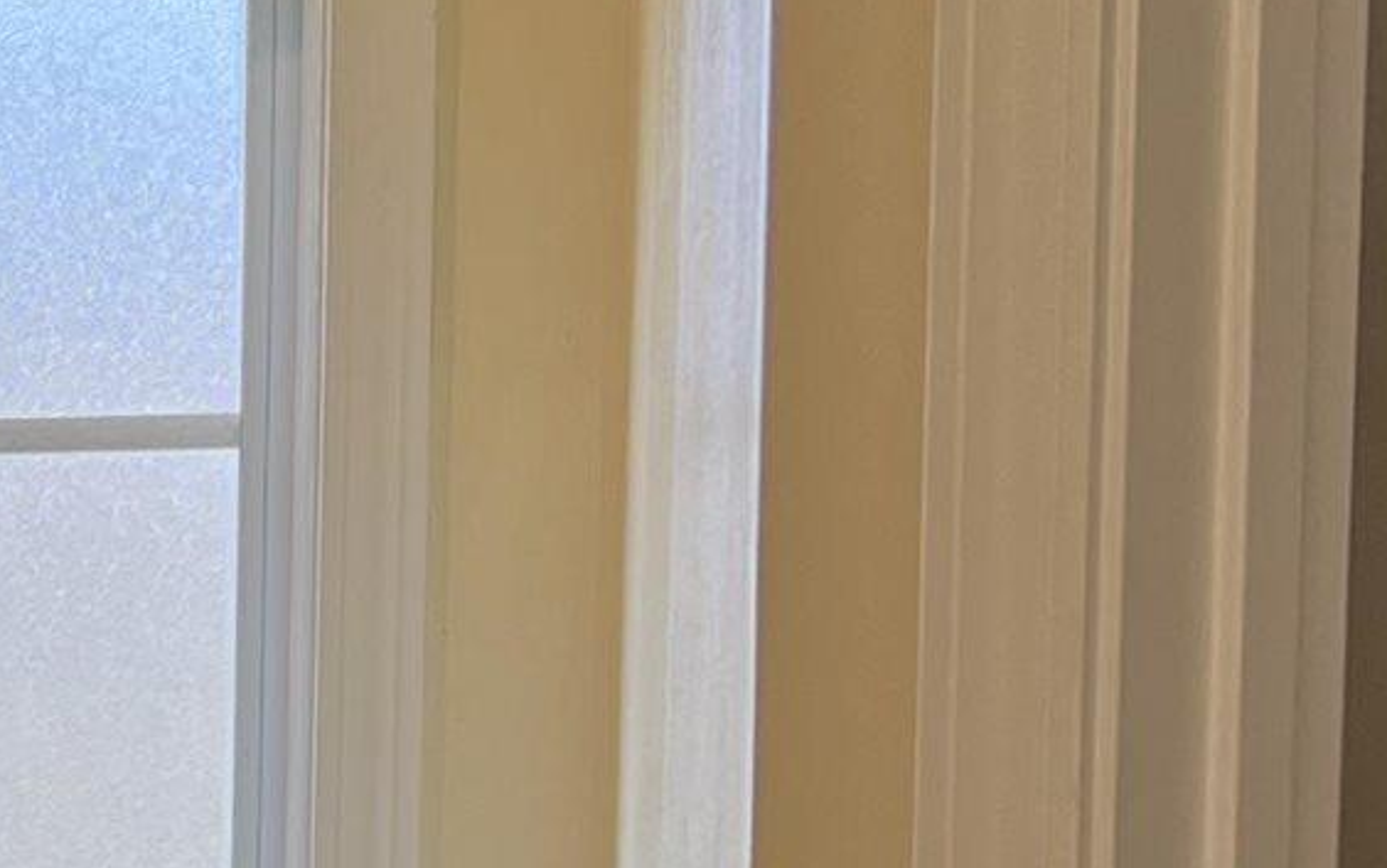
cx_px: -657
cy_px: 1623
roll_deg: -0.1
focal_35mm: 150
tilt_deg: -7.4
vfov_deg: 8.4
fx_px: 5672
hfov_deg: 13.2
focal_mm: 5.7
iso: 40
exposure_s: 1/234
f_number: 1.5
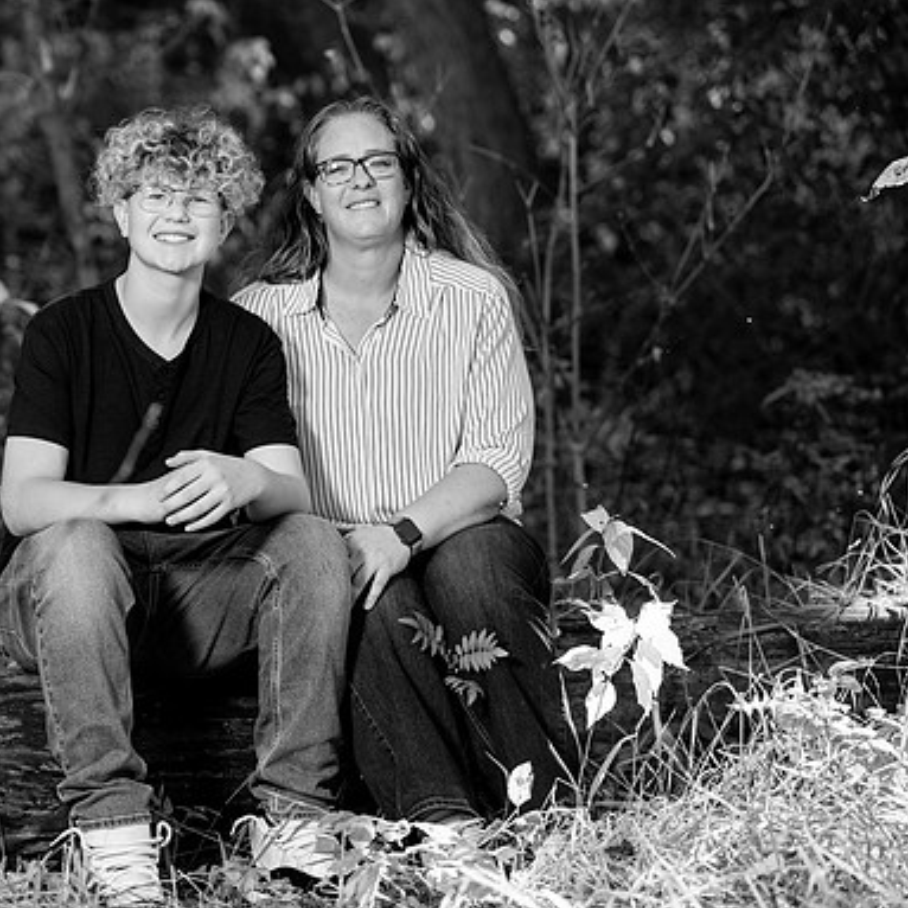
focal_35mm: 134
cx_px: 228
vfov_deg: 13.0
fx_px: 3977
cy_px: 454
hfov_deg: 13.0
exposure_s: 1/200
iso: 100
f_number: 3.2
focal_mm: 104
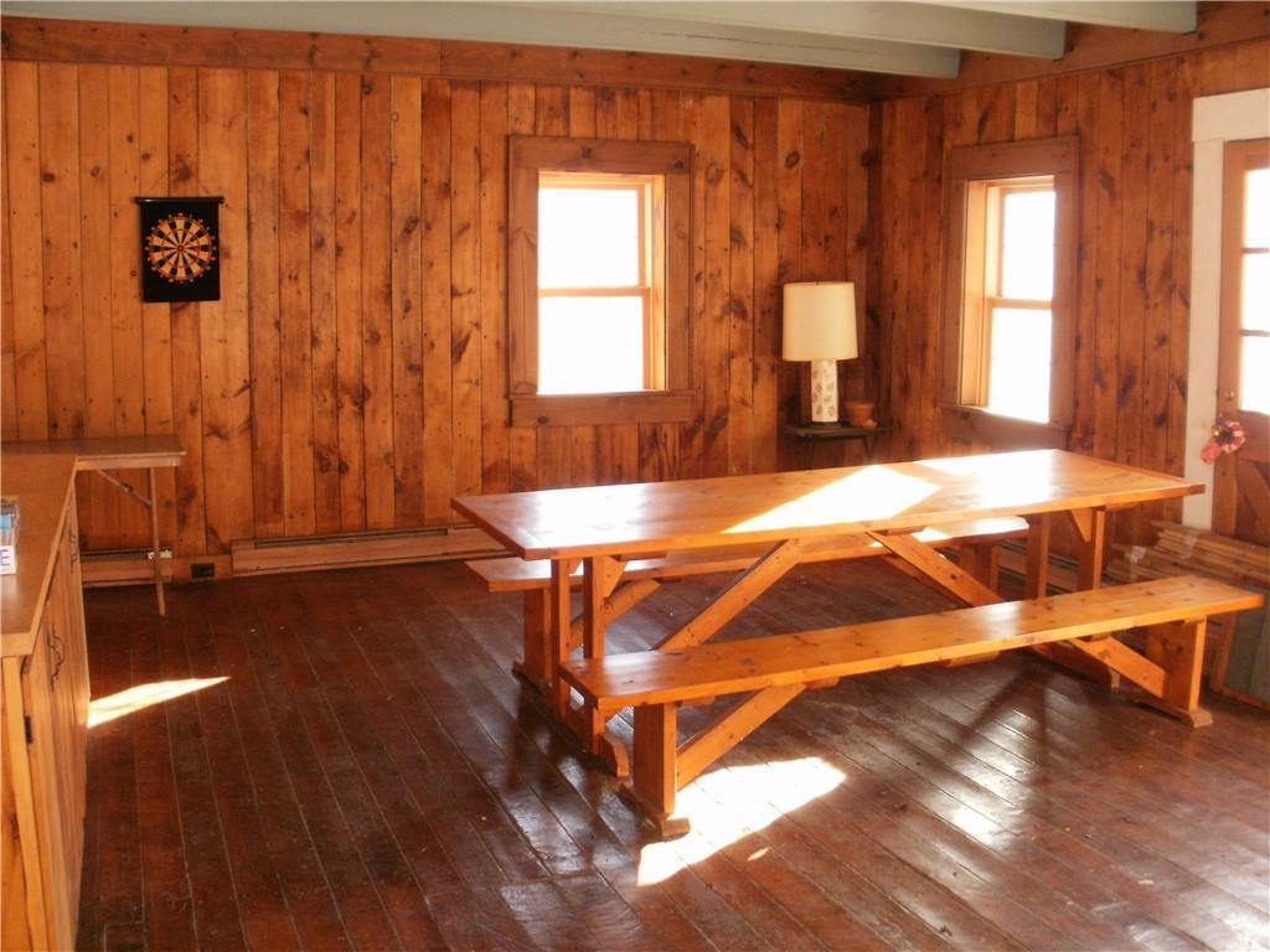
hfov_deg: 51.4
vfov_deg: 39.7
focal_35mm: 36
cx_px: 635
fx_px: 1321
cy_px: 476
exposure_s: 1/30
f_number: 3.5
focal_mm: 6.3
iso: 200
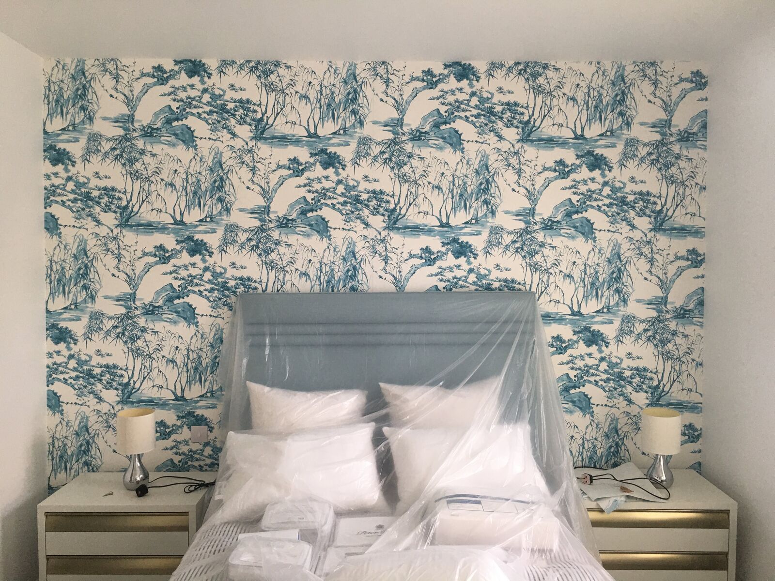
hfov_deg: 61.7
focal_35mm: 29
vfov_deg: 48.2
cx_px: 388
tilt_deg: -1.7
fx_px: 649
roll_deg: -2.1
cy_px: 290
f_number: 2.2
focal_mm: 4.15
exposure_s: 1/33
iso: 40
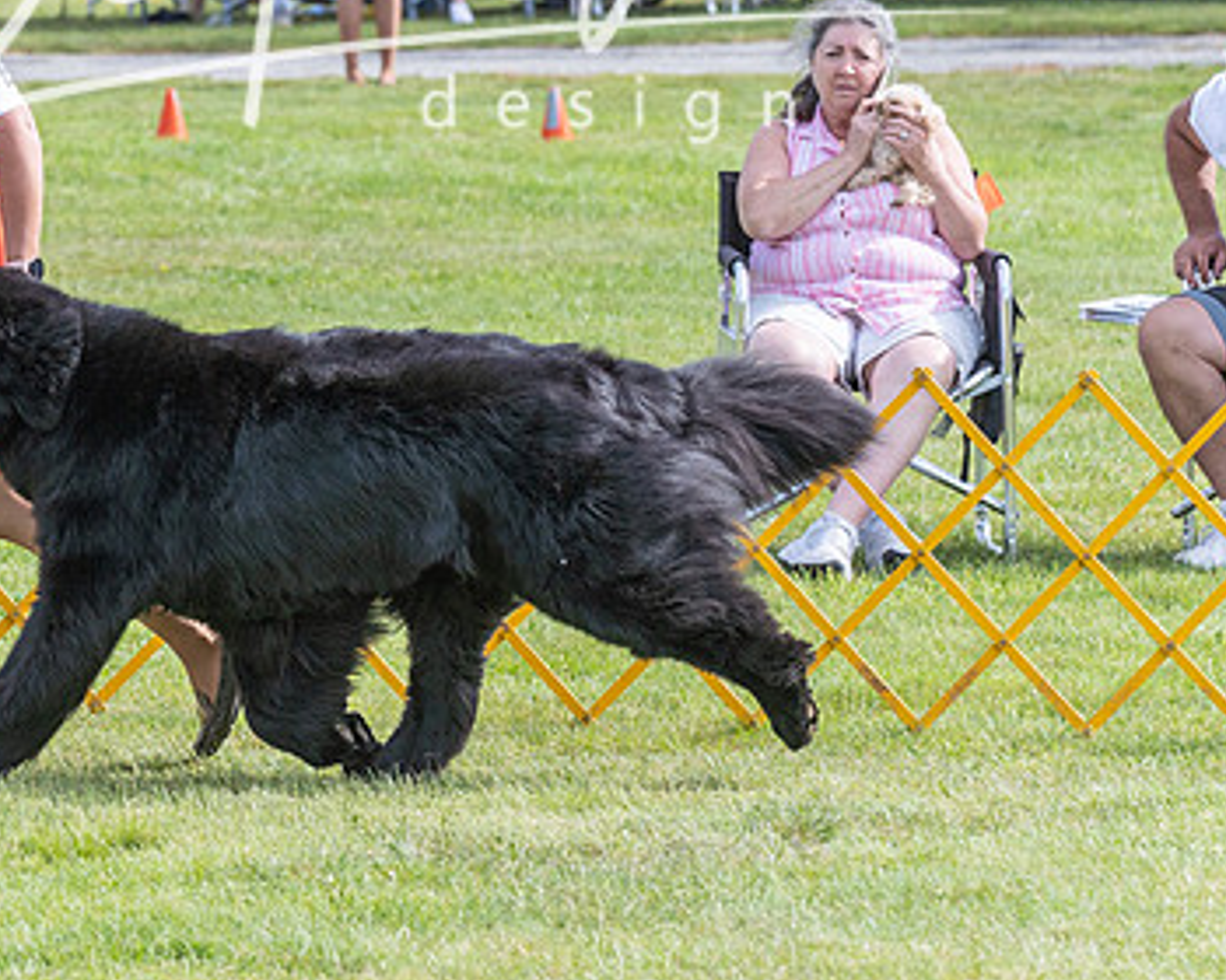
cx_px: 225
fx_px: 9761
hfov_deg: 7.2
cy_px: 244
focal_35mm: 269
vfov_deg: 5.7
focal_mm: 138
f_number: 5.6
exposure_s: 1/1250
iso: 400
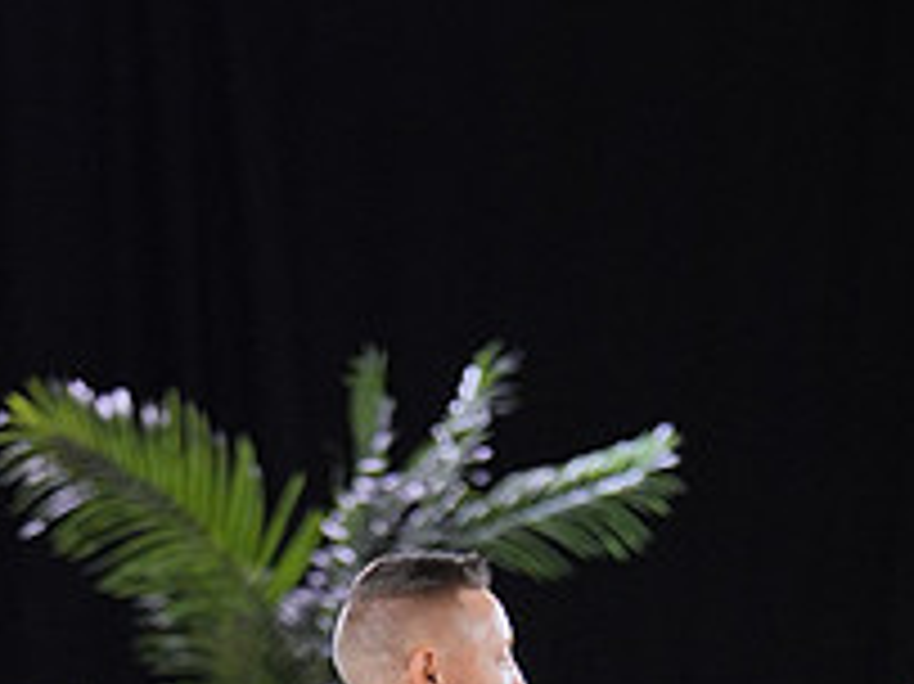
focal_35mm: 446
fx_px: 11769
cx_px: 795
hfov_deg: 4.4
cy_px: 1296
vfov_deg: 3.3
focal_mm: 108
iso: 800
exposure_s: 1/500
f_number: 2
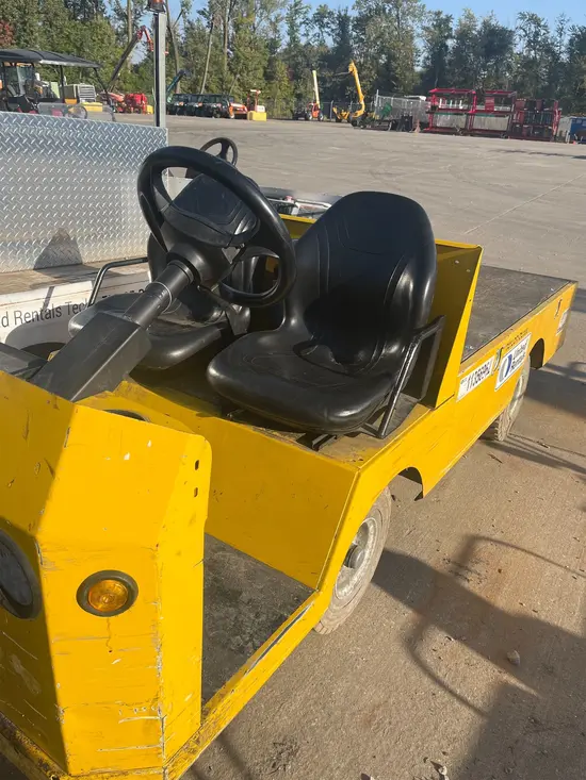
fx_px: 587
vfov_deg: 67.3
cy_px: 390
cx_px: 293
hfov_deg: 53.1
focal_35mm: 26
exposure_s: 1/2967
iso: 50
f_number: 1.6
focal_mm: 5.1
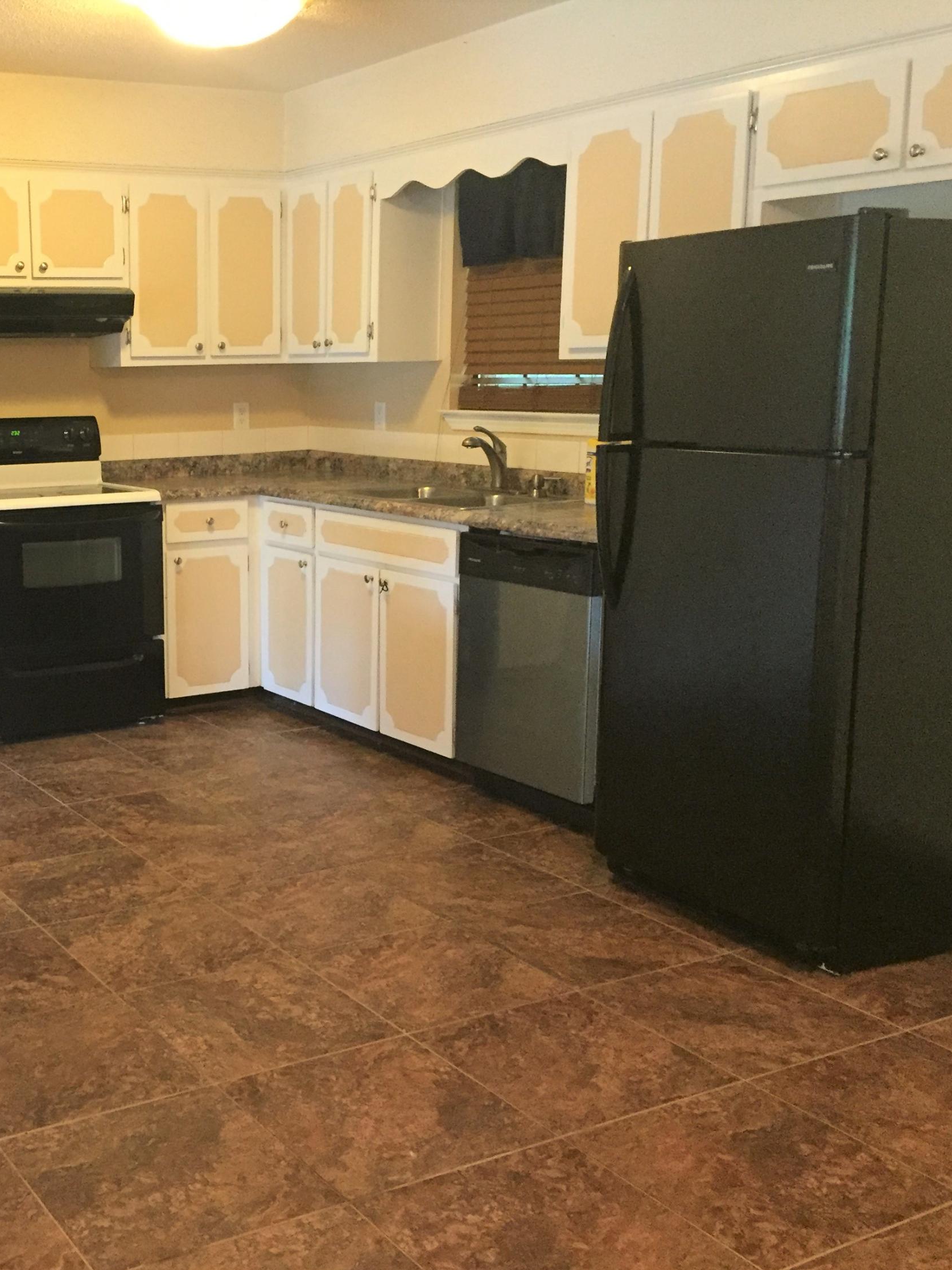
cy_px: 639
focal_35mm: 39
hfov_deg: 35.2
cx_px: 141
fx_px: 1430
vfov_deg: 47.9
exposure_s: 1/15
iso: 320
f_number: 2.2
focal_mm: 4.15
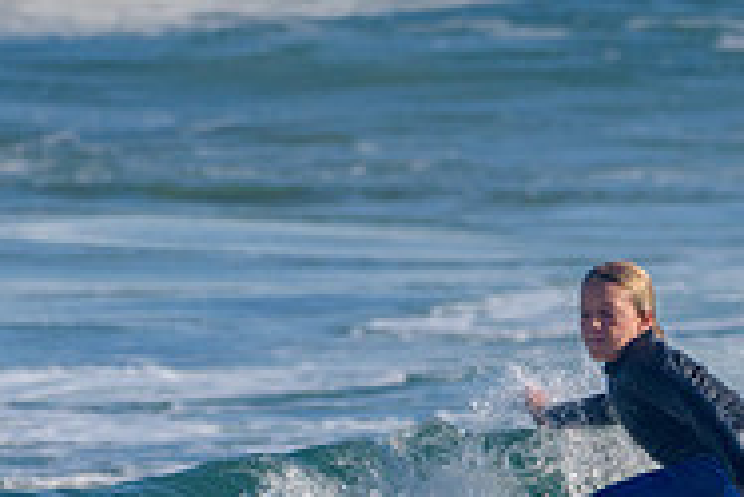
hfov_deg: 1.1
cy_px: 486
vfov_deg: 0.7
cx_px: 620
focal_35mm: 1905
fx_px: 39399
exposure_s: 1/2000
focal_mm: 500
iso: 160
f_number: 5.6
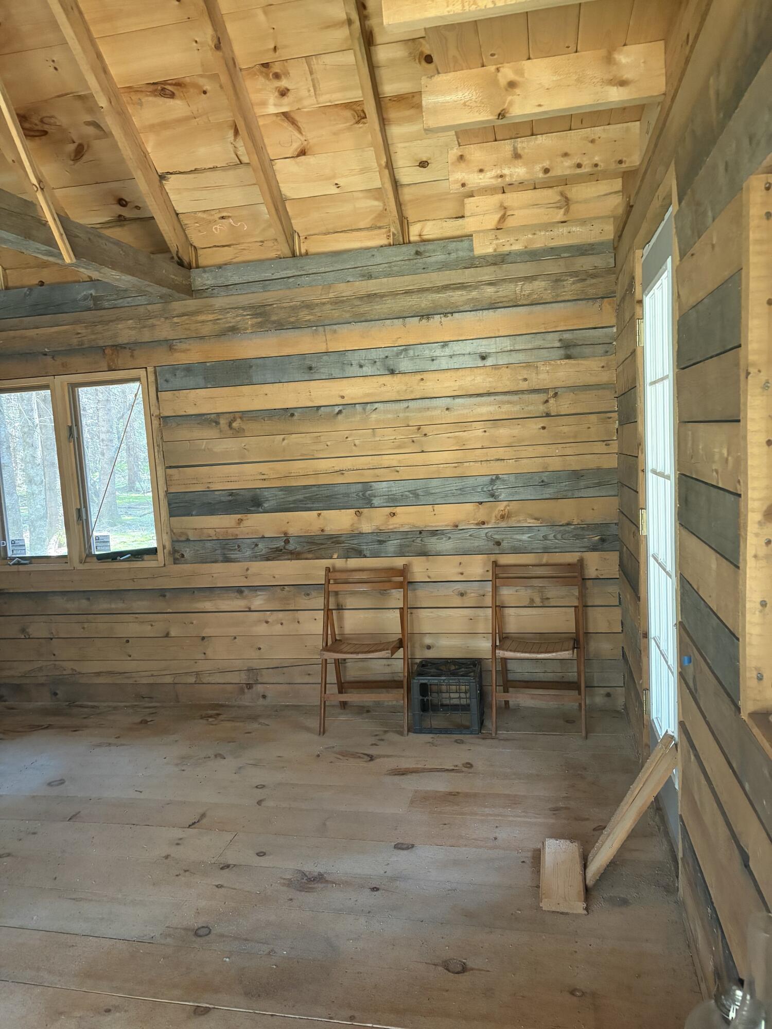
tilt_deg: -5.5
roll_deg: +2.5
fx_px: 773
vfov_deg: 67.3
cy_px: 514
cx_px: 386
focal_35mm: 26
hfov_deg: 53.1
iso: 500
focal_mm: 5.96
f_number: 1.6
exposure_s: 1/52
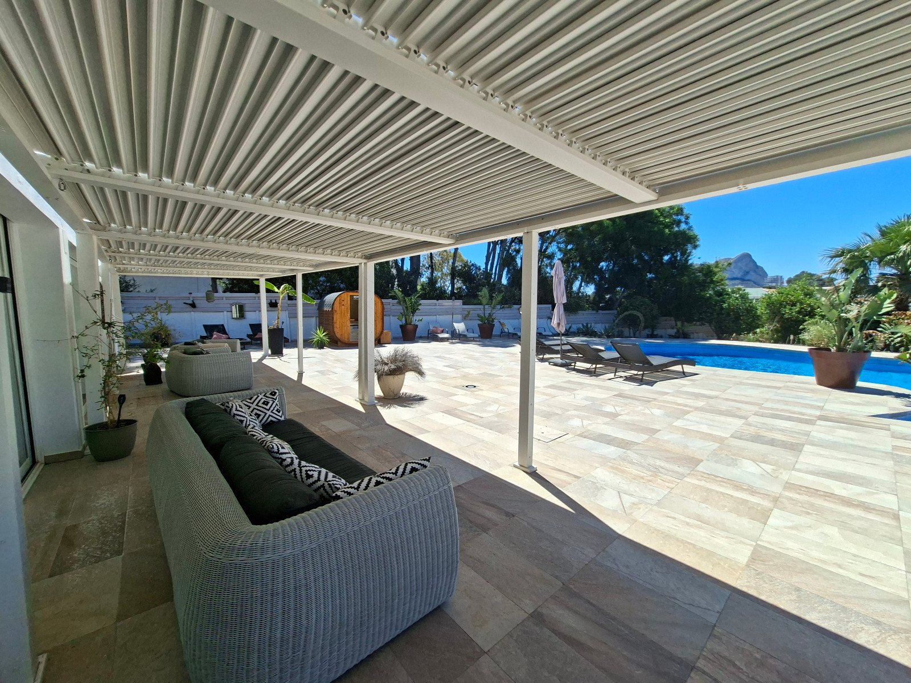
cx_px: 456
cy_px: 342
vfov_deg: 89.9
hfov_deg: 106.2
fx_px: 342
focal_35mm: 13
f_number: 2.2
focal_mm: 1.74
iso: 40
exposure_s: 1/1245
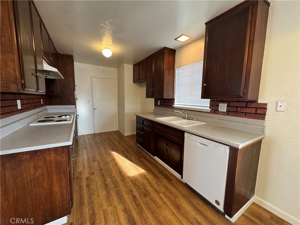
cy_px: 112
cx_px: 150
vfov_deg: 85.7
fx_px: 121
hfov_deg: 102.1
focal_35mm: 14
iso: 200
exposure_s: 1/60
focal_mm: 2.22
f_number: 2.2
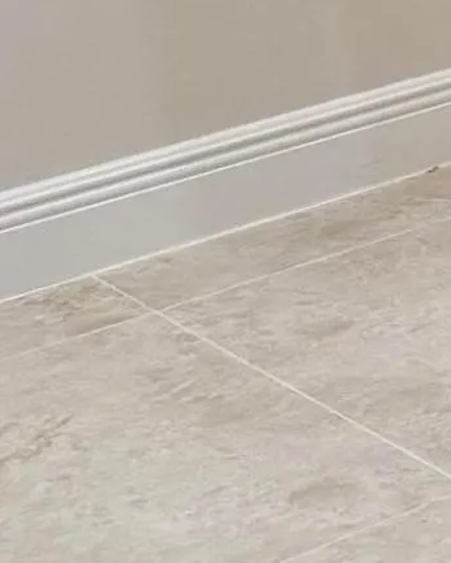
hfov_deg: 7.1
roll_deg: -0.2
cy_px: -392
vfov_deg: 11.6
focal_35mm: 156
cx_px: 1873
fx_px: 2601
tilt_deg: -10.1
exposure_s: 1/120
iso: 320
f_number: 1.78
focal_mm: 6.76
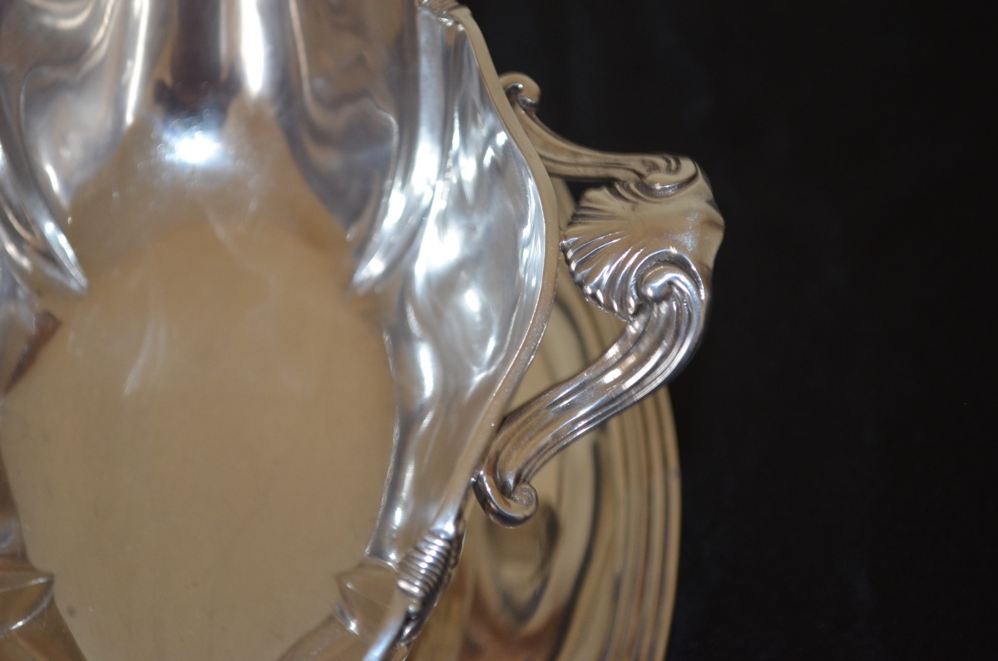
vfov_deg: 16.5
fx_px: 2283
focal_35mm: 82
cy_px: 330
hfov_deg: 24.7
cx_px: 499
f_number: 5.6
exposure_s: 1/60
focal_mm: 55
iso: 900
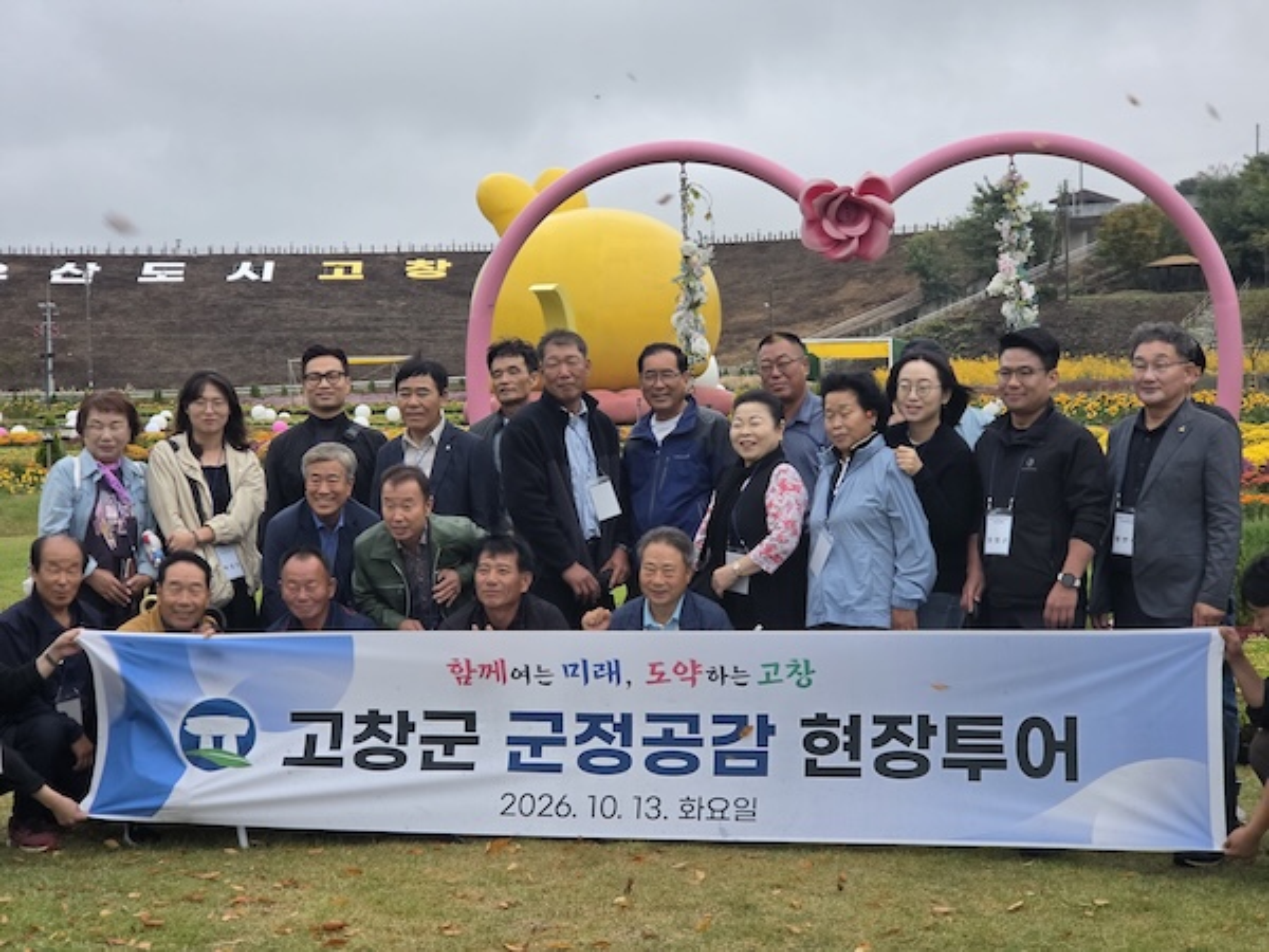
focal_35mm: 69
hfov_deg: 28.2
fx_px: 2529
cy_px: 476
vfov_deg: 21.3
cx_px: 634
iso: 64
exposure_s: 1/120
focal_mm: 7
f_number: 2.4
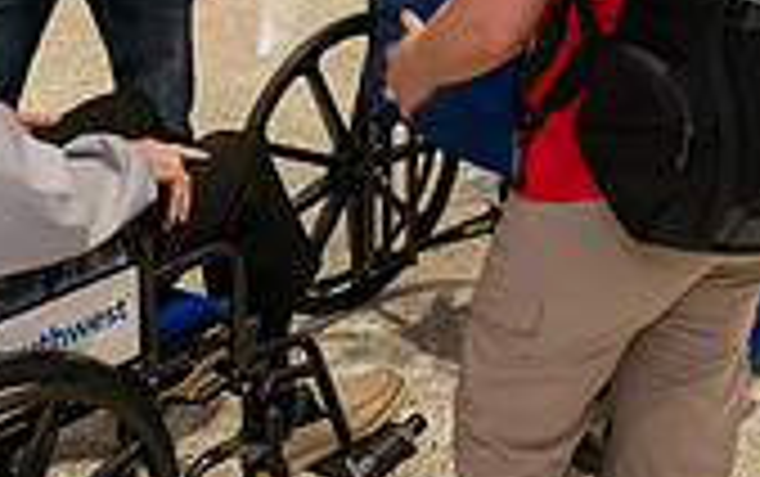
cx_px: 121
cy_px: 45
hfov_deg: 24.1
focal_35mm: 84
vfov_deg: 15.4
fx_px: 1742
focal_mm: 24
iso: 4500
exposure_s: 1/160
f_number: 5
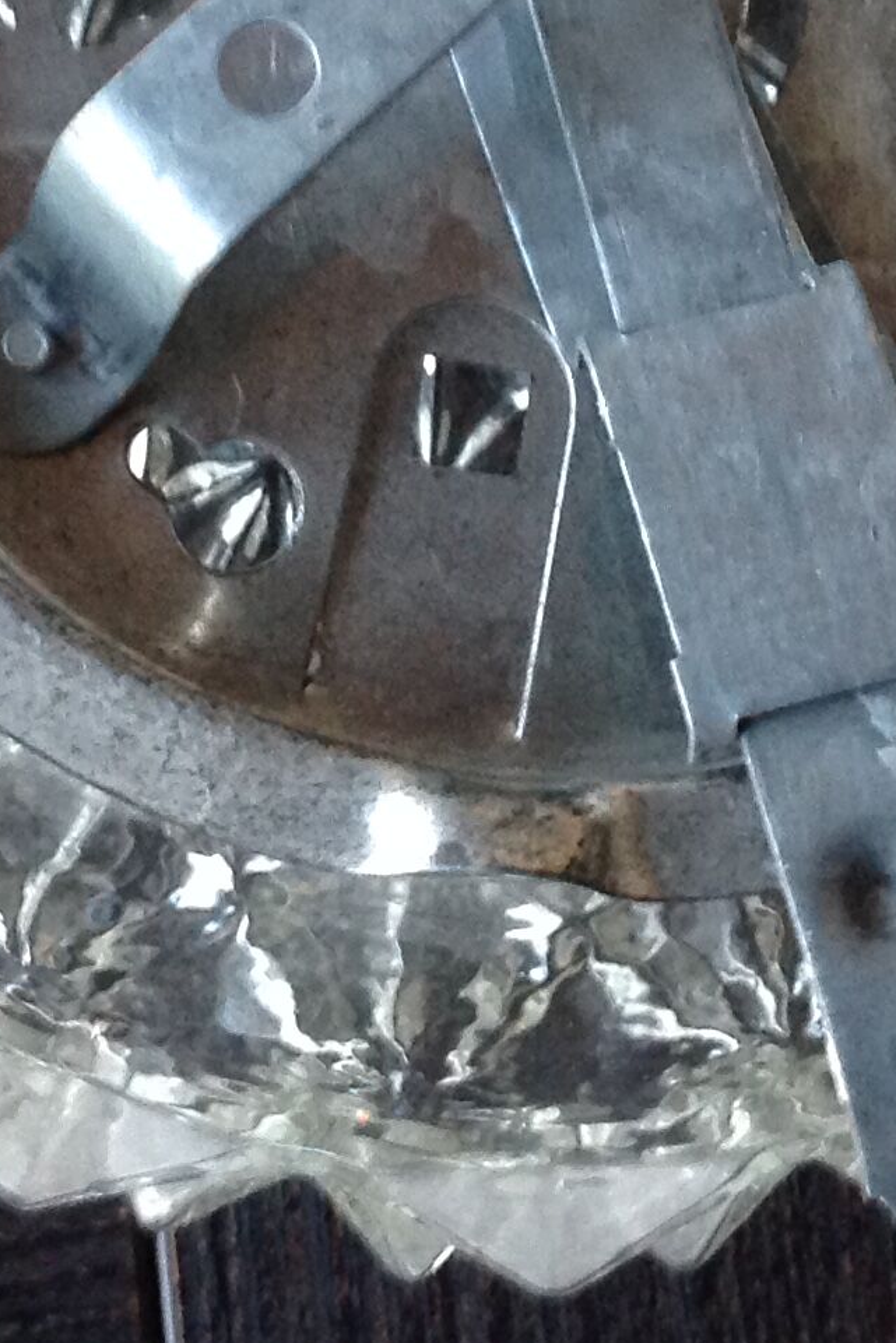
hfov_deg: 14.0
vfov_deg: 20.3
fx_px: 3657
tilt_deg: -79.7
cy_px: 55
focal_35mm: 98
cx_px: 393
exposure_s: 1/17
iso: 250
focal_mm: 4.28
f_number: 2.4
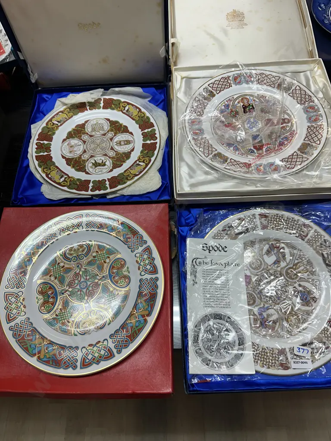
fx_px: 306
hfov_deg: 56.8
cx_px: 166
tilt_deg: -63.6
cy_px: 220
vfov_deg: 71.6
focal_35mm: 24
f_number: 1.78
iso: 64
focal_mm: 6.86
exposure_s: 1/100
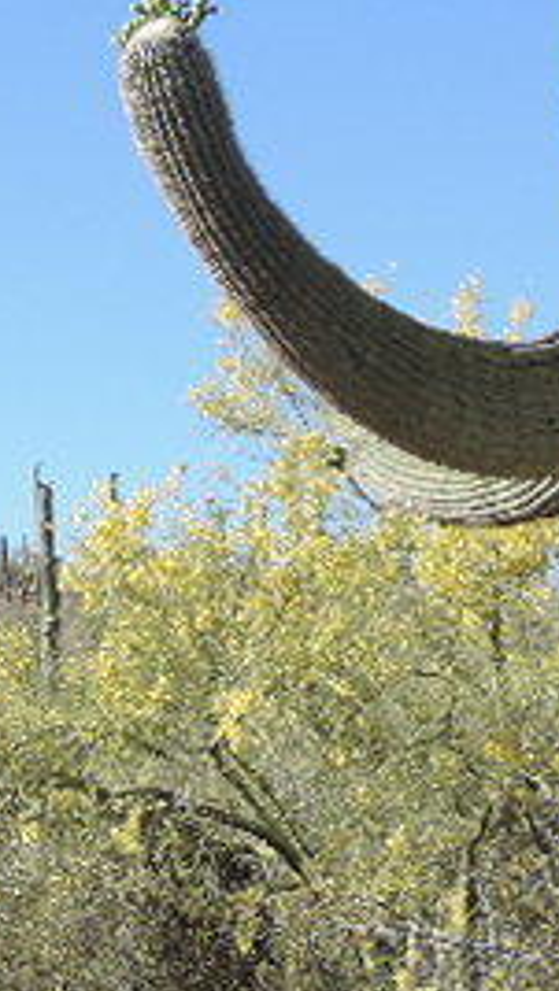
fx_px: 2395
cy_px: 673
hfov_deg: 11.8
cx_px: -581
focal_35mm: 91
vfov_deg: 23.3
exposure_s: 1/500
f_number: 3.3
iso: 80
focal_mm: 6.2
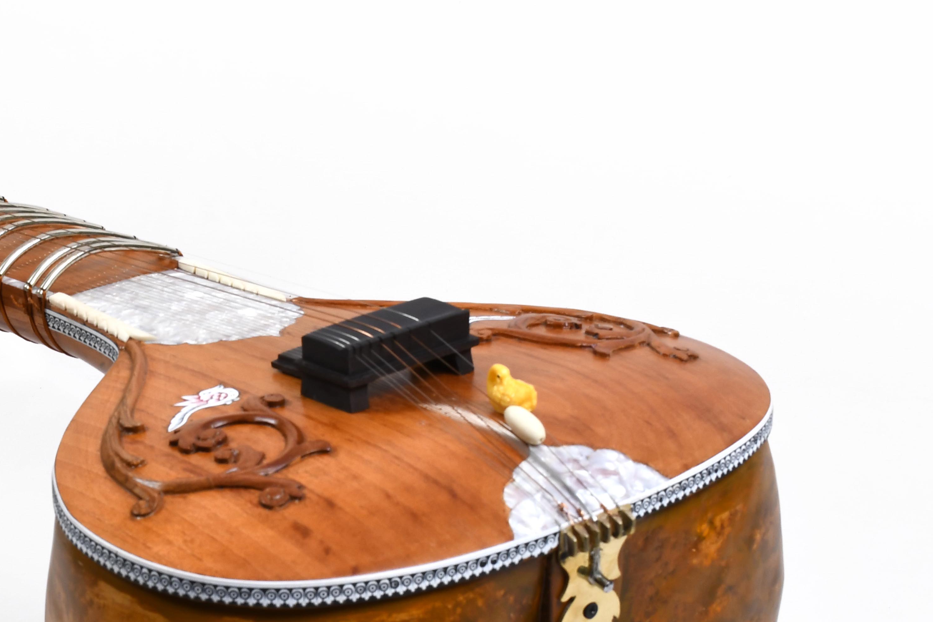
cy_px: 479
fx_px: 1944
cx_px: 134
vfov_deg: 18.1
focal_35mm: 75
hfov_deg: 26.3
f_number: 9
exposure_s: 1/125
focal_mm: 27
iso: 250
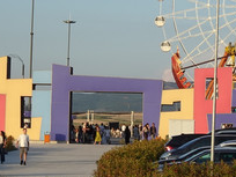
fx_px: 1479
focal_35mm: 217
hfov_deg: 9.1
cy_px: 46
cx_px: 158
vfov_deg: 6.8
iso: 80
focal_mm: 10.86
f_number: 4.5
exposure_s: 1/320
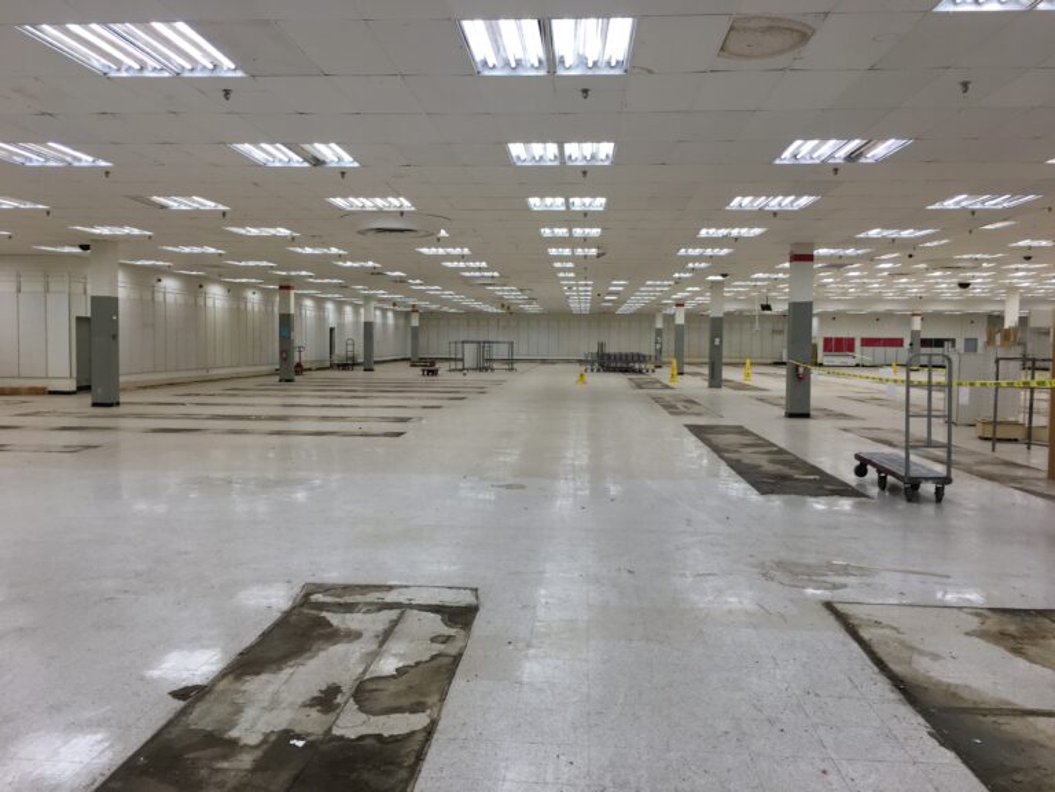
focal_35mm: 29
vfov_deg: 48.2
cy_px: 396
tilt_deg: -2.4
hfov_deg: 61.7
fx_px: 884
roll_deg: -0.7
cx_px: 528
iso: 32
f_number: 2.2
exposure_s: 1/60
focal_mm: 4.15
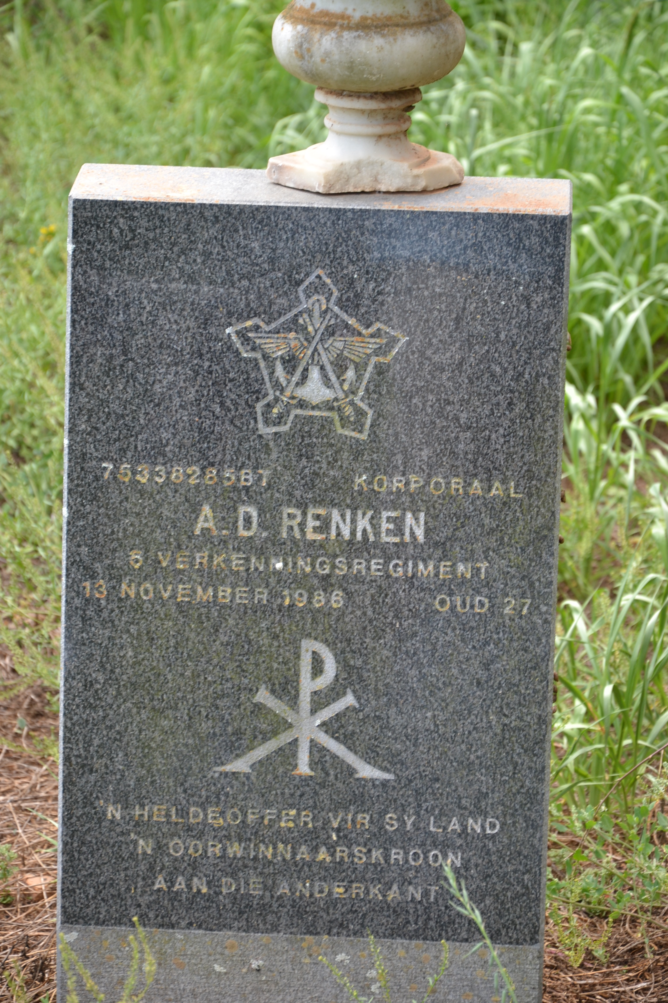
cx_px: 334
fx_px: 4091
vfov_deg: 14.0
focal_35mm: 147
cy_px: 502
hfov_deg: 9.3
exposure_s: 1/125
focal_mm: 98
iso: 220
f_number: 5.6
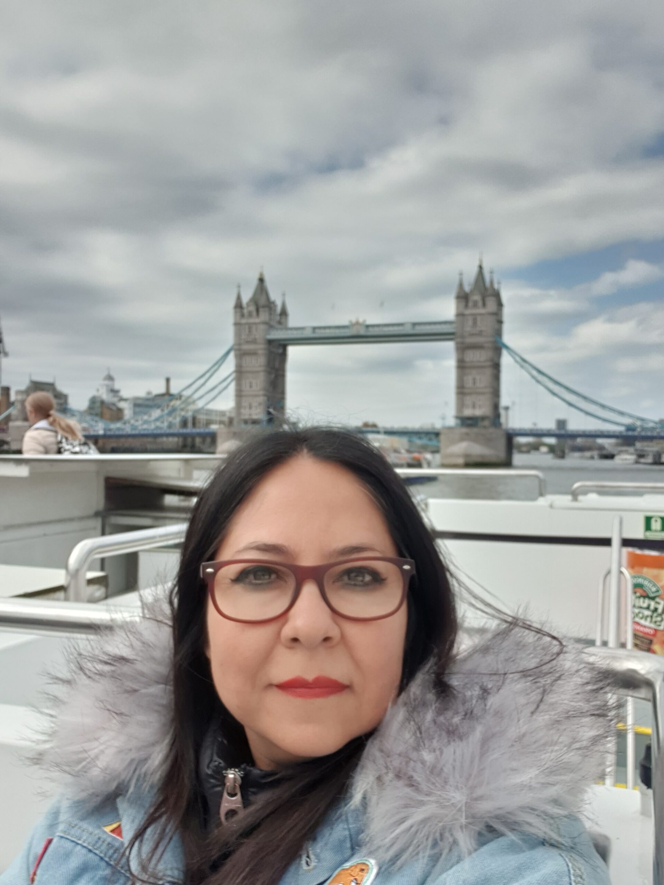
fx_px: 793
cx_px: 332
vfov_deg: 58.4
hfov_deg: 45.4
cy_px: 442
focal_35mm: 31
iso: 100
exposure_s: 1/1484
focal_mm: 2.92
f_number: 1.7
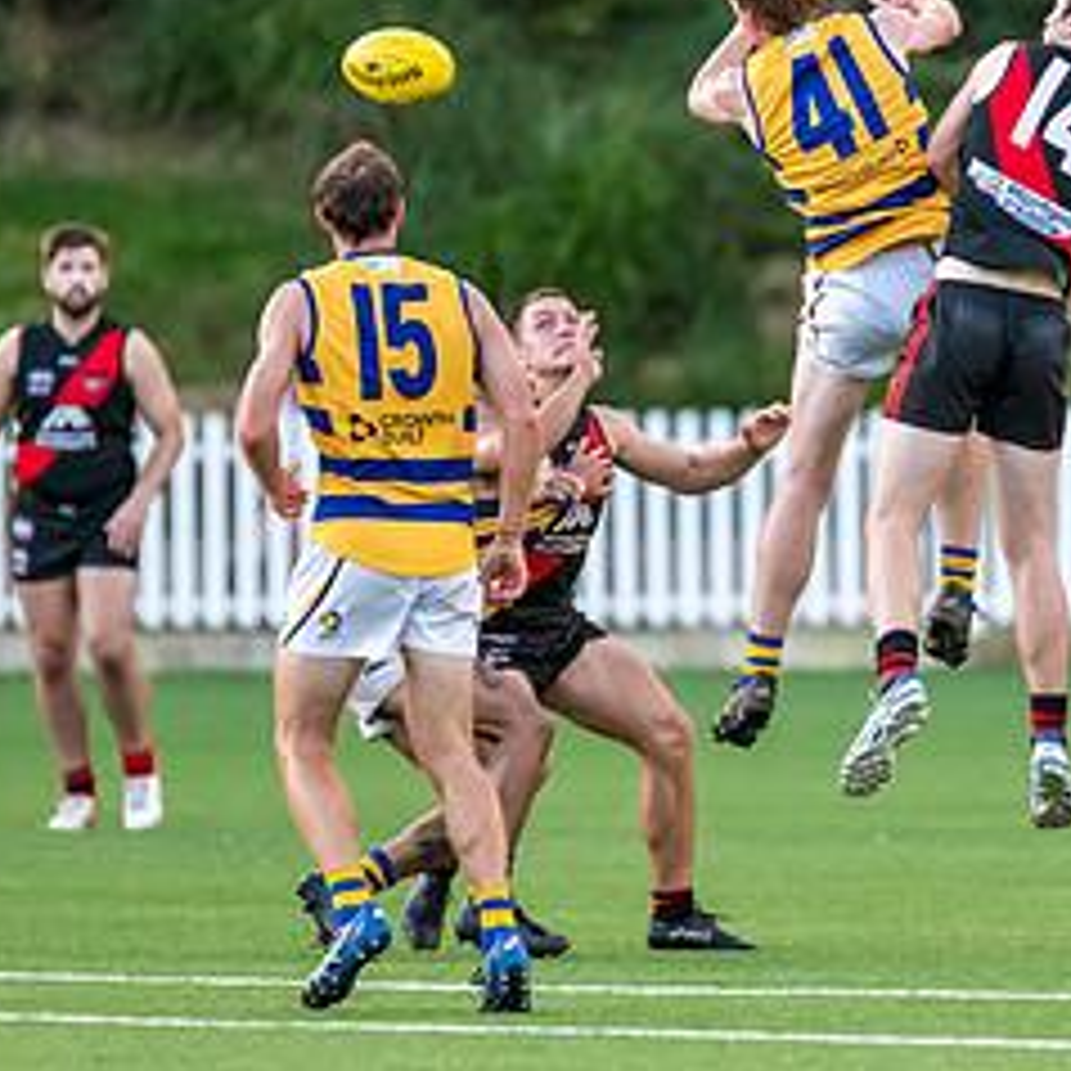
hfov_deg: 2.0
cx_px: 873
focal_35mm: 872
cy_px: 403
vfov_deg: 2.0
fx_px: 30523
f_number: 4
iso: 3200
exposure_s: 1/1250
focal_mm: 420
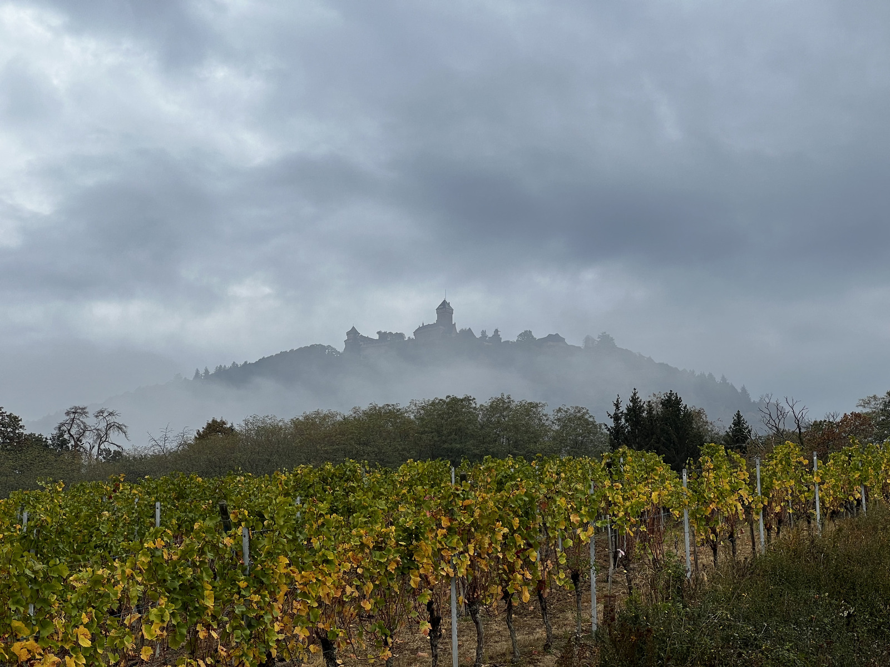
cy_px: 334
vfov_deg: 19.1
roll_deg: +0.8
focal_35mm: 77
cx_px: 445
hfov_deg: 25.3
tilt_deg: +14.6
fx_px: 1980
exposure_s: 1/127
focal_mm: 9
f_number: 2.8
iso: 32
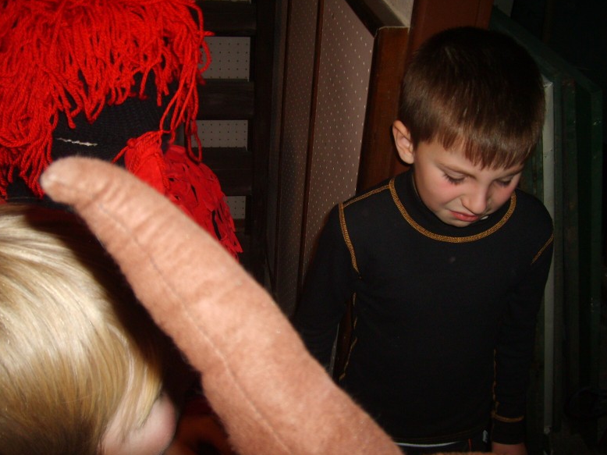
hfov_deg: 51.4
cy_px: 223
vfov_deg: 39.6
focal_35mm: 36
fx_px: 631
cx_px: 307
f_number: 2.8
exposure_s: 1/45
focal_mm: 5.8
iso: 100
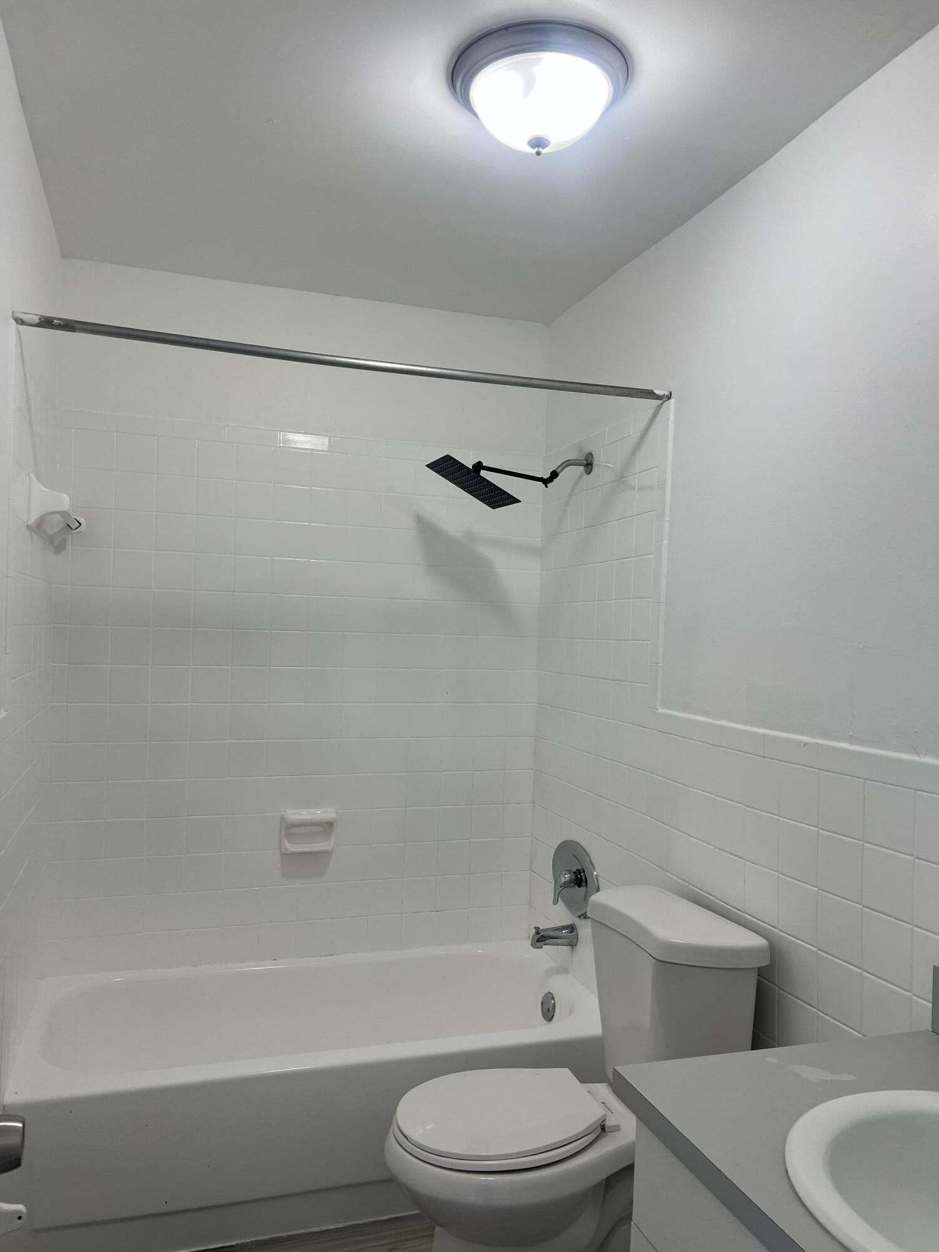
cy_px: 626
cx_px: 470
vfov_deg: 67.3
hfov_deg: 53.1
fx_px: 940
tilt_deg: +0.3
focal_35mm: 26
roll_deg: -1.6
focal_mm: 5.7
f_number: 1.5
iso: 40
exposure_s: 1/120
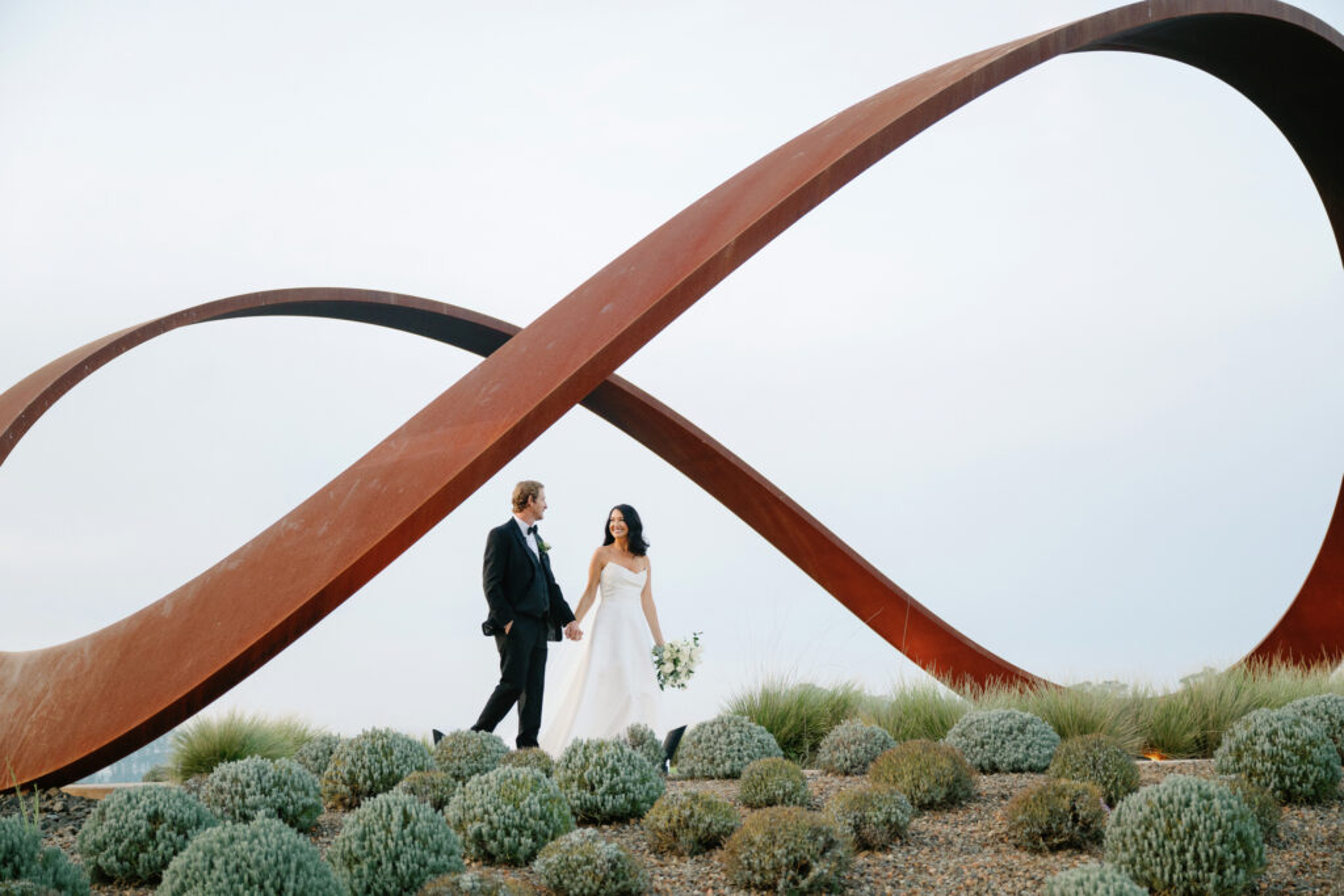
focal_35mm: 42
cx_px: 672
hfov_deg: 46.4
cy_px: 448
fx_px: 1568
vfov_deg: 31.9
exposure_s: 1/200
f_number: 2.8
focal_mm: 42
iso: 800
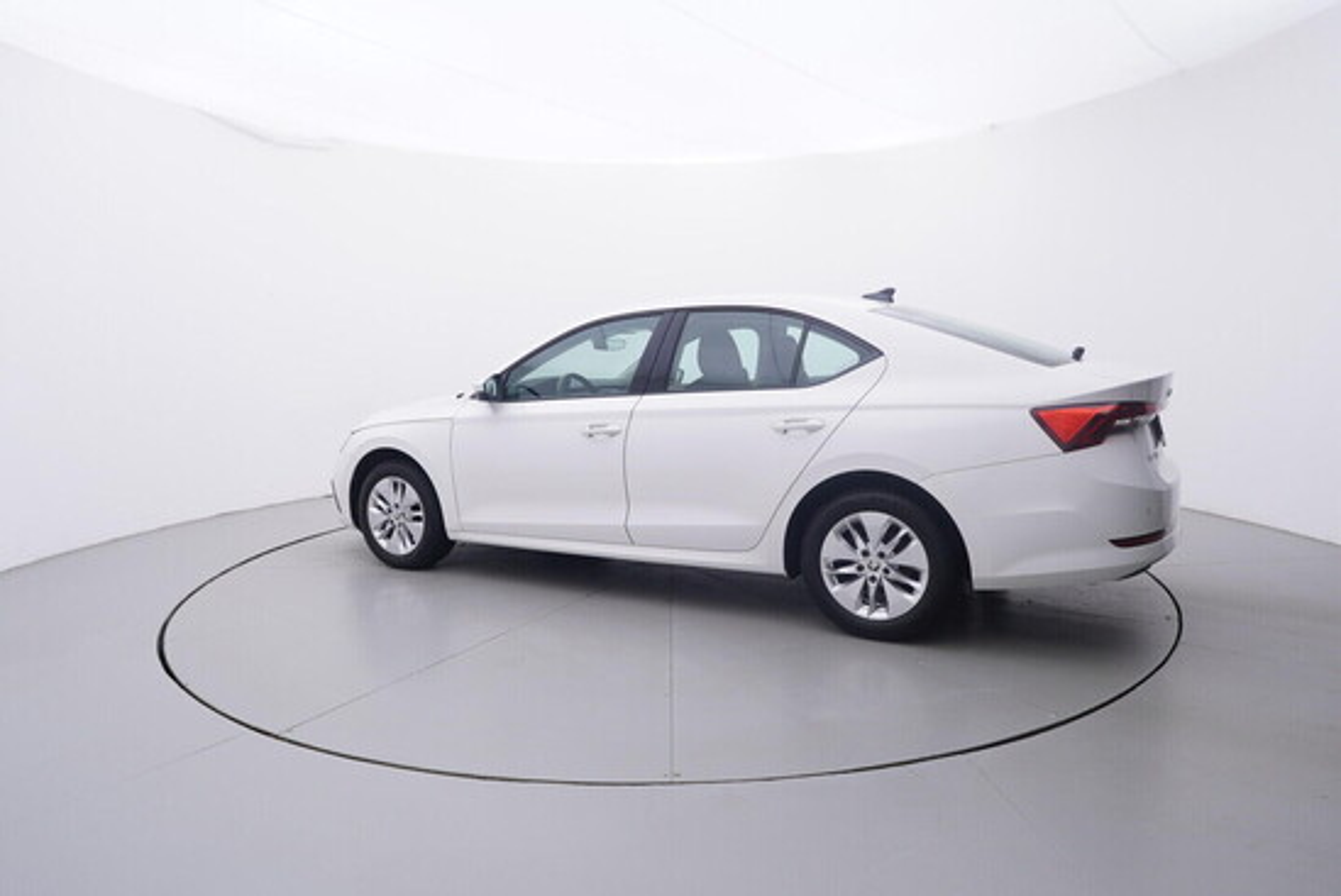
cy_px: 448
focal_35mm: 22
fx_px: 839
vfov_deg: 56.2
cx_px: 670
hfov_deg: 77.3
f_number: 5
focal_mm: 15
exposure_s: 1/80
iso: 200
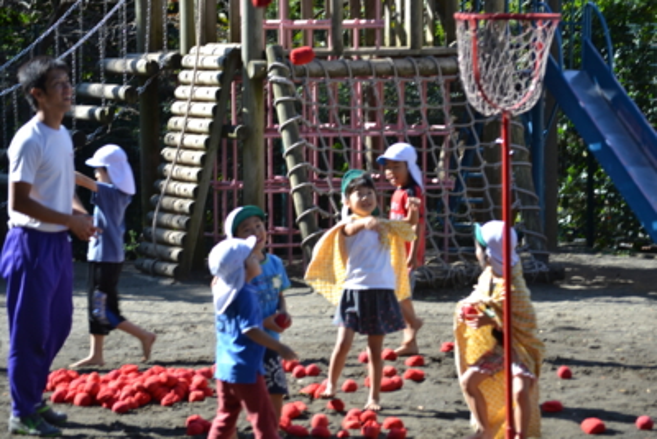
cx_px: 328
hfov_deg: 13.0
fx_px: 2875
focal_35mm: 158
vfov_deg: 8.7
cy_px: 220
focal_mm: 105
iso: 100
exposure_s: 1/160
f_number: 6.3
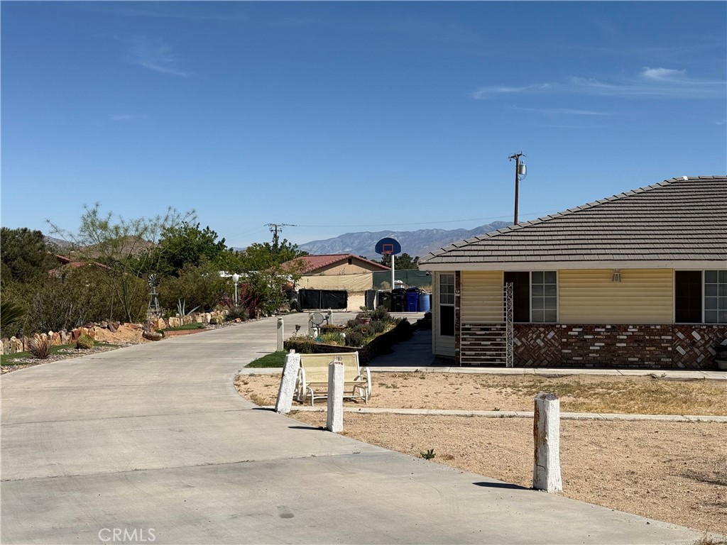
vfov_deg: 30.3
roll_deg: -0.4
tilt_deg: +1.9
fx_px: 1008
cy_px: 272
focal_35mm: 48
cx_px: 364
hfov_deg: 39.7
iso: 64
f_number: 1.78
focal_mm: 6.76
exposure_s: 1/8772
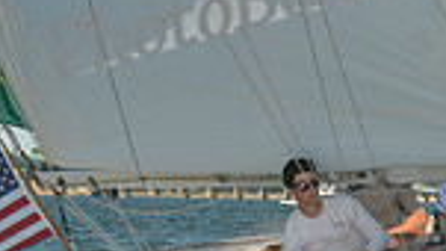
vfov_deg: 4.3
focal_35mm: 282
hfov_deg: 7.5
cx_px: 617
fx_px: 3336
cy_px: 388
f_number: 6.3
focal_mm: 70
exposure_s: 1/1250
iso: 400
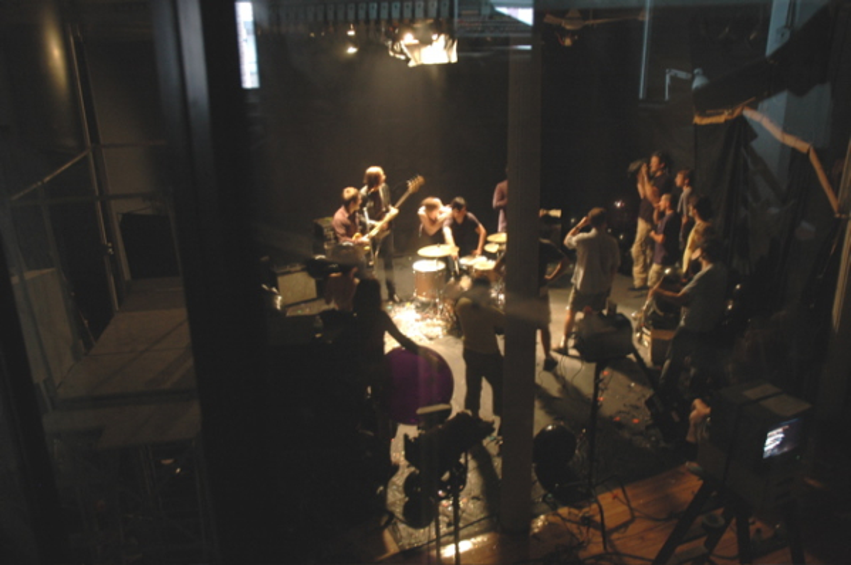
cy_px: 282
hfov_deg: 57.3
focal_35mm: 33
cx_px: 426
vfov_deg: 39.9
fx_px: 779
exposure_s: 1/1.6
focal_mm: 22
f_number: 3.8
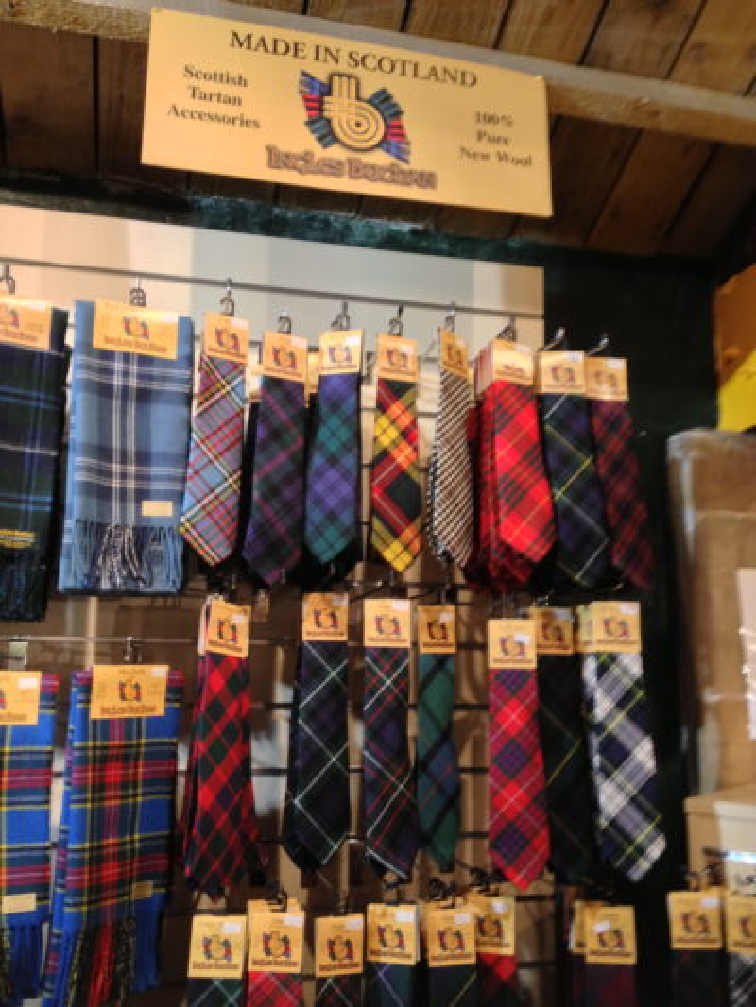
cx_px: 378
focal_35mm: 35
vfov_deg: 52.6
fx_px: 1019
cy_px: 504
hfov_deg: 40.7
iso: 125
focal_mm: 4.28
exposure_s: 1/20
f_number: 2.4
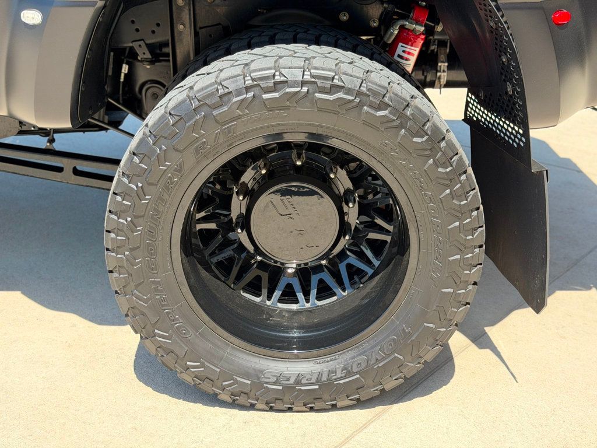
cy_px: 224
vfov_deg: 30.3
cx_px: 298
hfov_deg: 39.7
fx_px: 828
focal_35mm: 48
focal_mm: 6.76
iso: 100
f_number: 1.78
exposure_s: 1/606
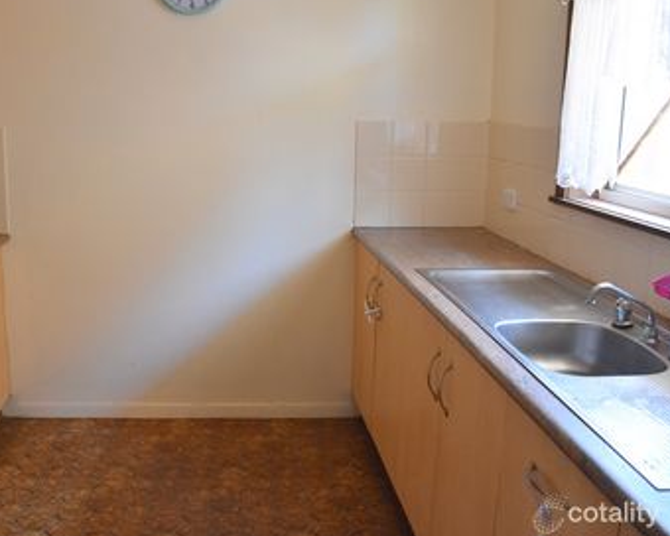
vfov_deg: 42.2
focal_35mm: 35
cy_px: 245
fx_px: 694
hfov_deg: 50.7
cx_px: 229
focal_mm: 18
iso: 800
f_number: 4.5
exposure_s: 1/80
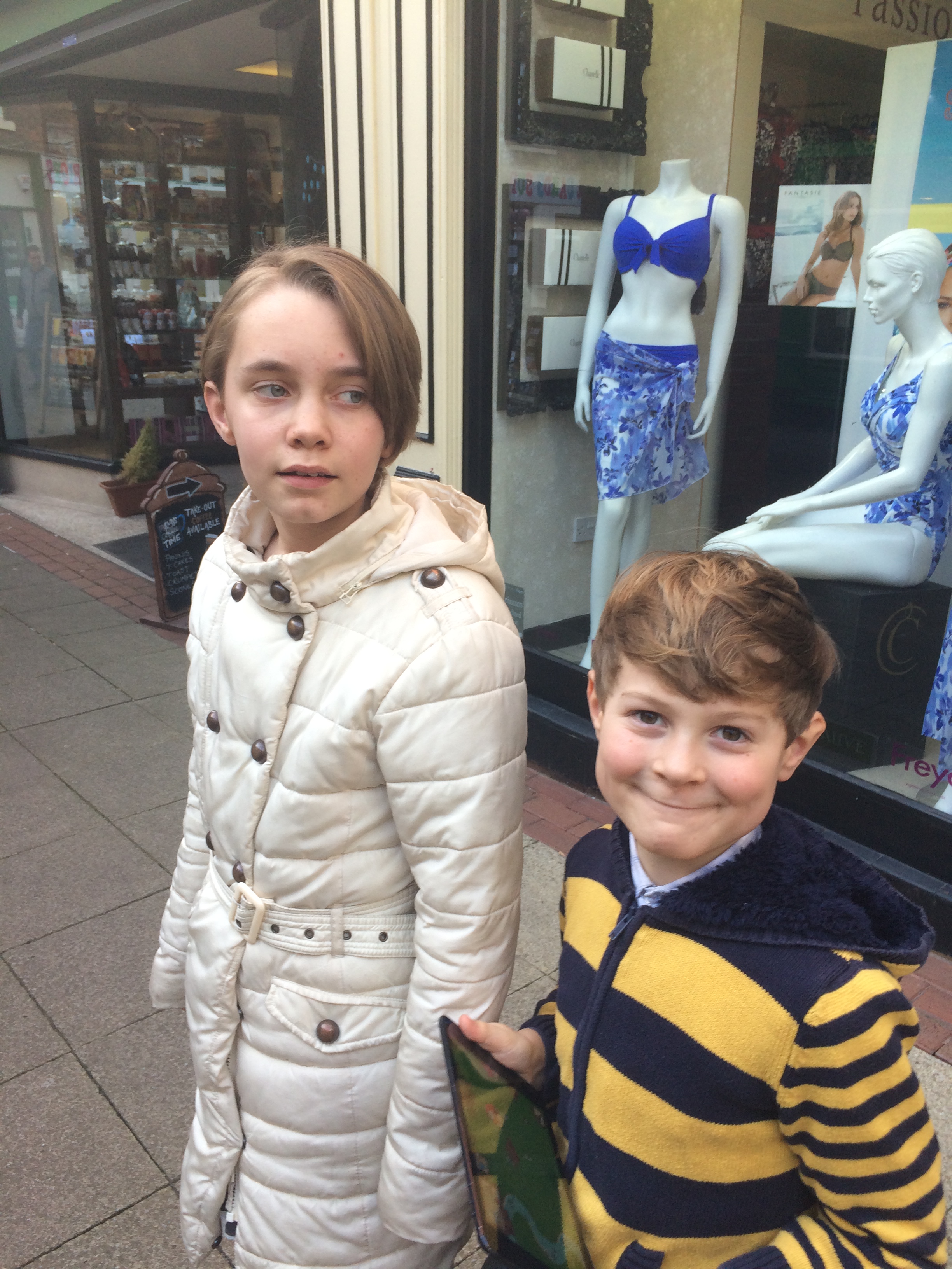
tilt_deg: -18.8
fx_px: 1063
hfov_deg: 48.2
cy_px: 634
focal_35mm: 29
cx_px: 476
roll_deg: +0.2
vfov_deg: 61.7
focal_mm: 4.15
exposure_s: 1/120
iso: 50
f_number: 2.2
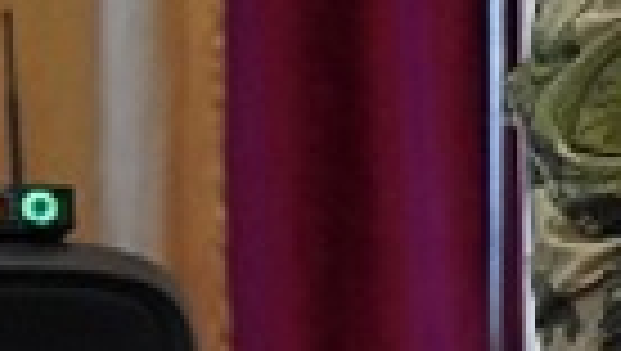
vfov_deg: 3.9
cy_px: 378
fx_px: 5160
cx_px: 1323
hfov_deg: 6.6
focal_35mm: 313
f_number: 4
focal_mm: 55
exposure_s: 1/160
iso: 8000
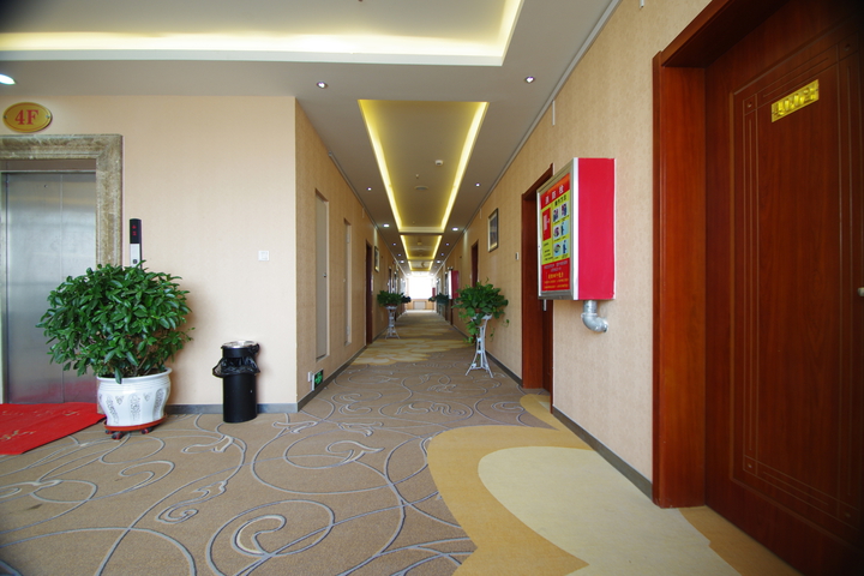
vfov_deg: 77.3
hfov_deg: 100.4
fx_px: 360
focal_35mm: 15
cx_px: 432
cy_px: 288
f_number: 4.5
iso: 200
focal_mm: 10
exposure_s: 1/10
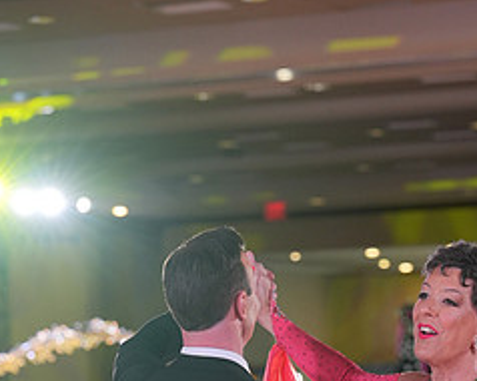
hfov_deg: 10.7
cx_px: 356
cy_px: 580
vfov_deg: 8.3
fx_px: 2553
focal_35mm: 181
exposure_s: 1/400
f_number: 3.5
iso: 1250
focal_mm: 79
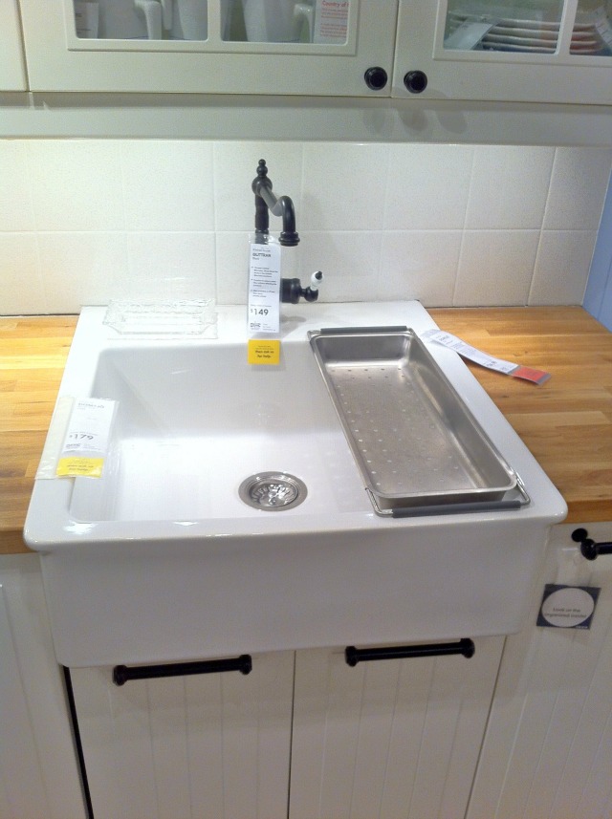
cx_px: 306
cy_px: 410
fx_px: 827
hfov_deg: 40.6
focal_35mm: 35
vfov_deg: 52.7
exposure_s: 1/33
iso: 80
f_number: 2.8
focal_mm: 3.85
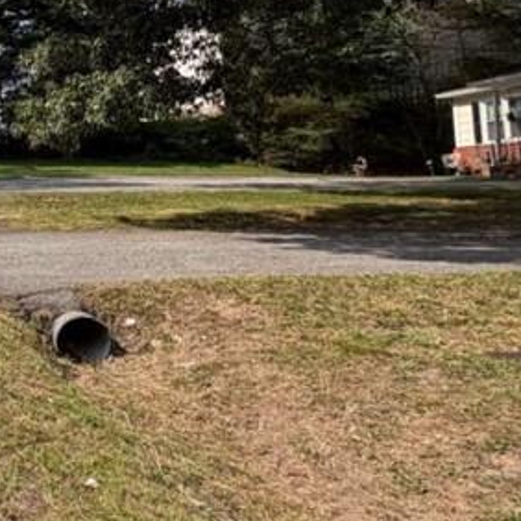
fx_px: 766
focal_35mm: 45
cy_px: 122
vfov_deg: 36.6
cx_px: -288
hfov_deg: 25.9
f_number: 2.2
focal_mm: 2.22
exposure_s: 1/830
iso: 20
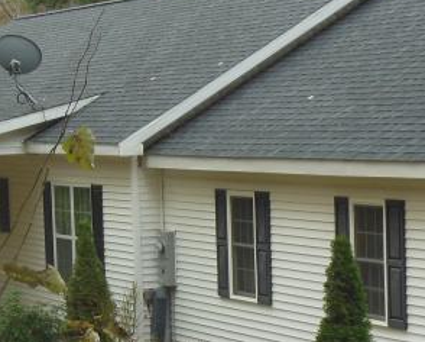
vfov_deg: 10.6
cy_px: 258
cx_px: 299
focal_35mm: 146
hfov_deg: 13.2
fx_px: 1839
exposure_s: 1/250
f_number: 3.8
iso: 125
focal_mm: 7.7
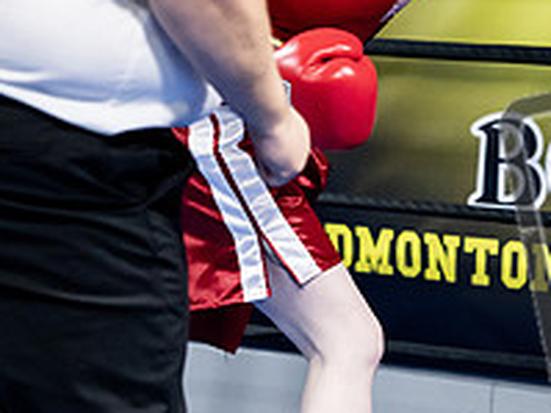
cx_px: 507
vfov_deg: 7.6
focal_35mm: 196
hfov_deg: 10.0
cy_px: 146
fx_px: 3118
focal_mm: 70
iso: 8000
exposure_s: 1/1000
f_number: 2.8
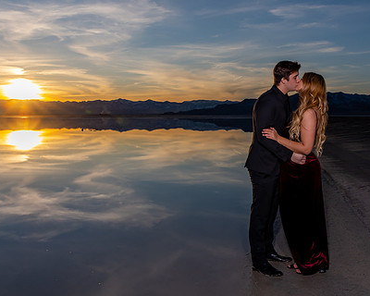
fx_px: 438
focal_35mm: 40
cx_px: 232
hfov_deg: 45.4
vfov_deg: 37.3
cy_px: 155
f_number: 16
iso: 200
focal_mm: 24
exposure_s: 1/250
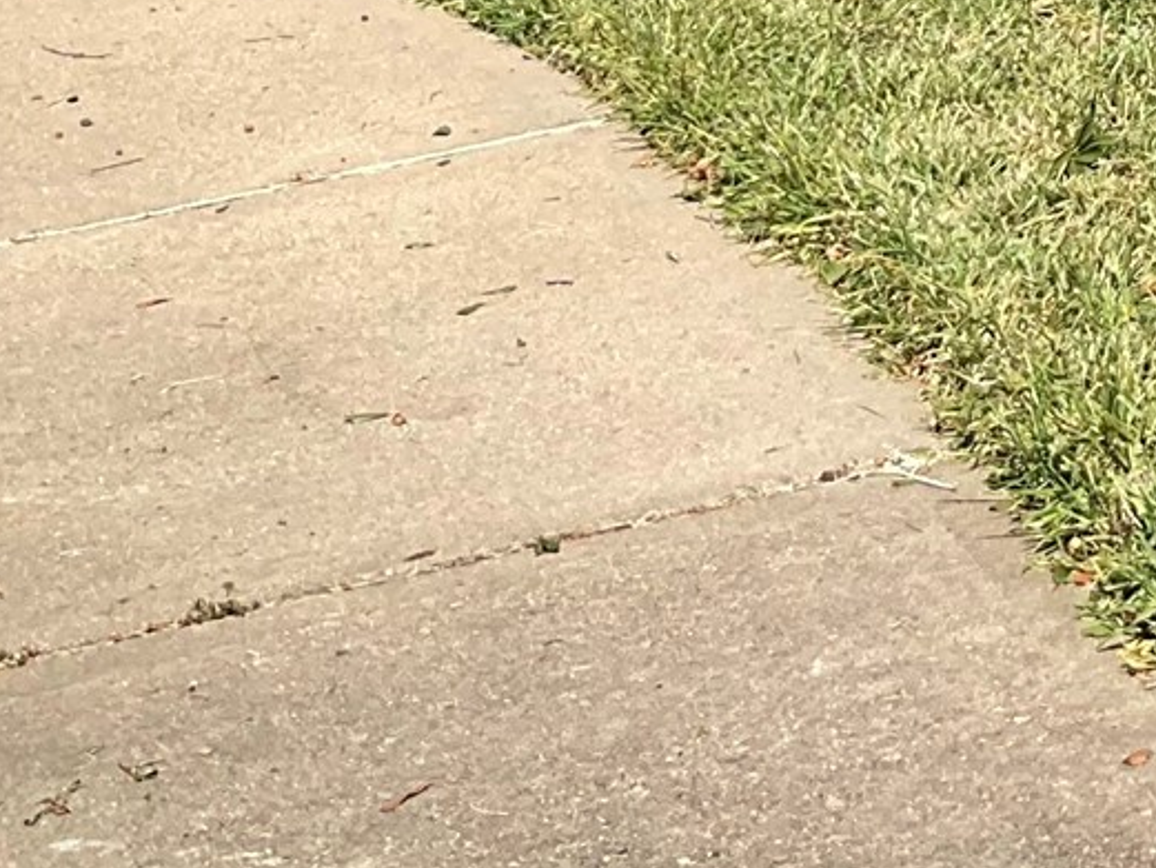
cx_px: 1941
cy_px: -708
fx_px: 3808
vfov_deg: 11.9
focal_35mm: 114
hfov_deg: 15.4
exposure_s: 1/1279
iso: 16
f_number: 1.8
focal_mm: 3
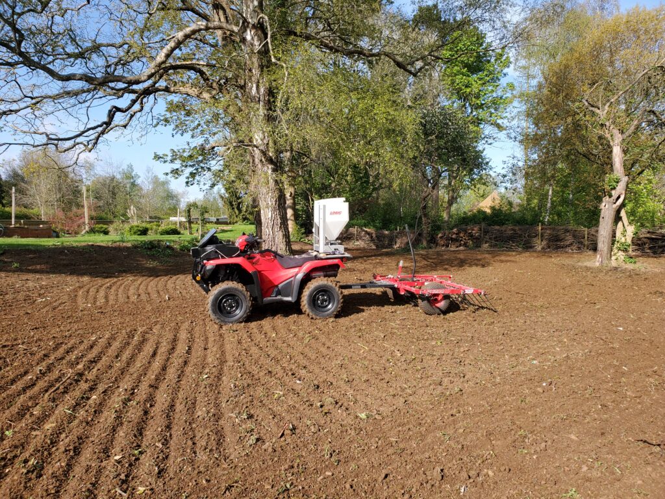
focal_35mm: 26
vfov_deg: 53.1
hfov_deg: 67.3
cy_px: 250
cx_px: 332
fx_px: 499
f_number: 2.4
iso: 50
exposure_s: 1/764
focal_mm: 4.3
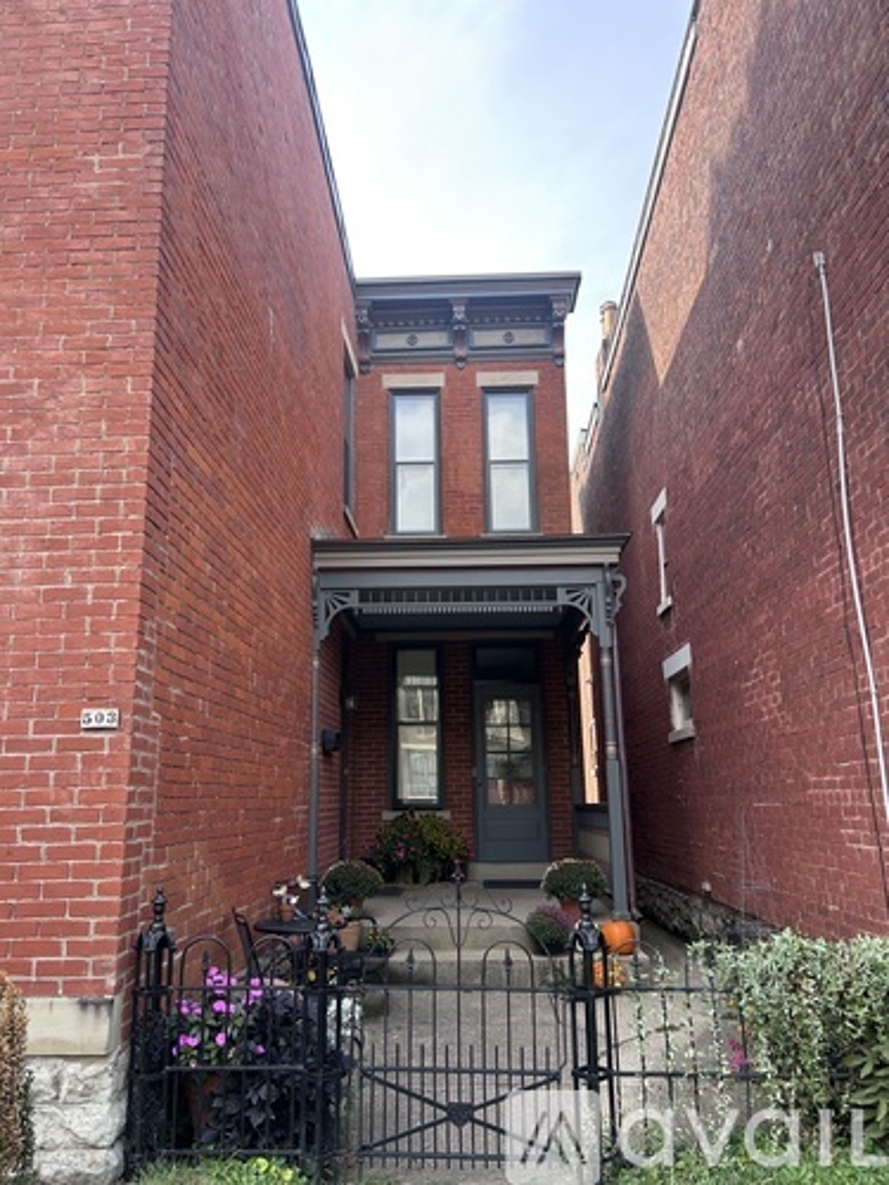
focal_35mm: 26
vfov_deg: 67.3
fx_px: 890
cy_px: 592
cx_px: 444
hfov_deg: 53.1
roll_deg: -0.1
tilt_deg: +14.6
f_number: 1.5
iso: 50
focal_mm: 5.7
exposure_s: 1/460
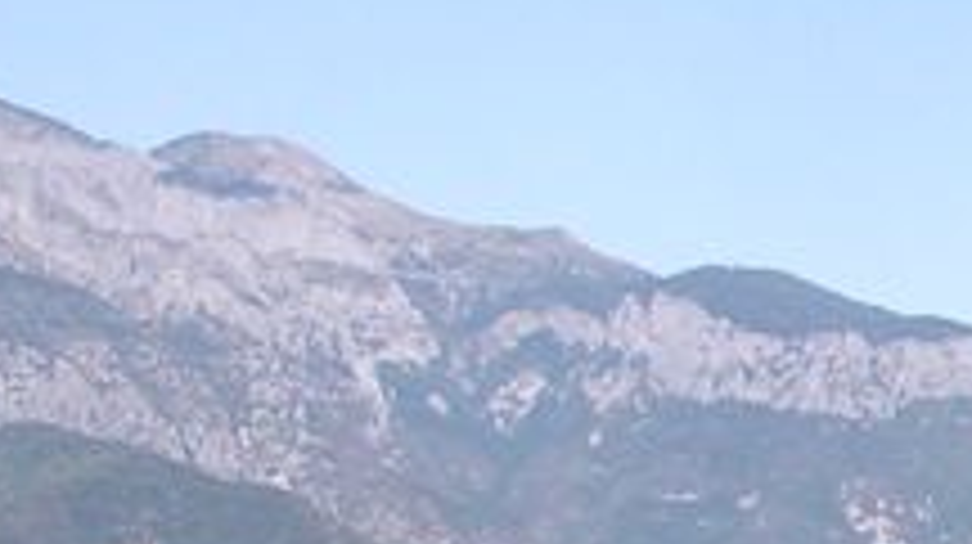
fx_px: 5819
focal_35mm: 226
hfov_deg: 9.1
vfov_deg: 5.3
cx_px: 1814
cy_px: 598
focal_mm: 8.9
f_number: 8
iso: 50
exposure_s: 1/116
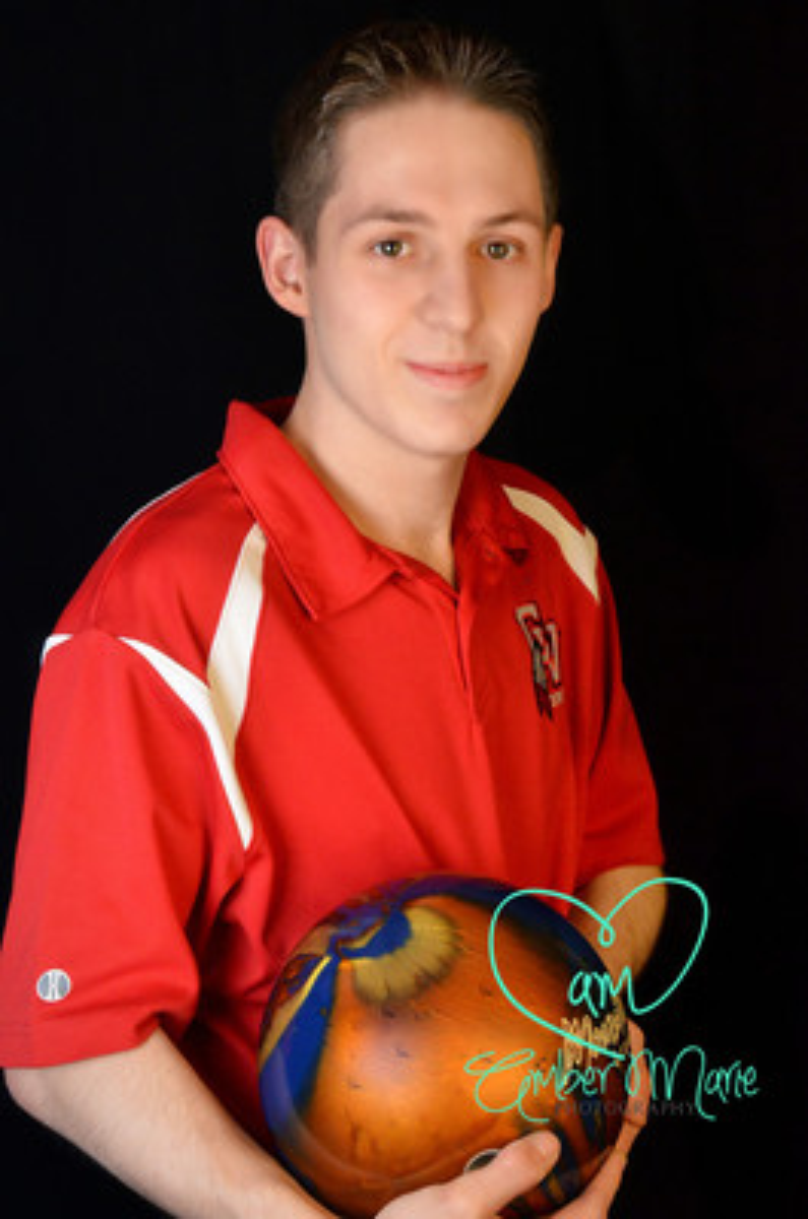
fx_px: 2536
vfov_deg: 27.0
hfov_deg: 18.1
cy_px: 610
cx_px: 404
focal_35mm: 75
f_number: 11
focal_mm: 50
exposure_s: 1/60
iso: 3200
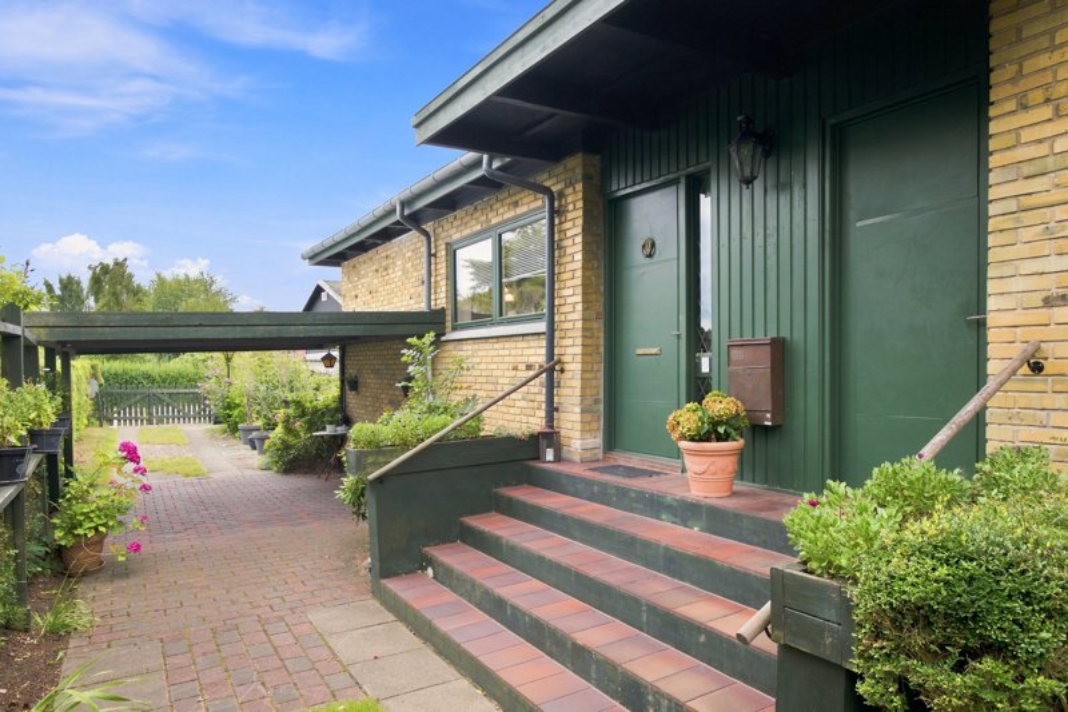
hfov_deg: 78.6
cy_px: 356
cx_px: 534
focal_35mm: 22
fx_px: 652
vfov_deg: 57.2
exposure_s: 1/80
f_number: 8
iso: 200
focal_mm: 14.5
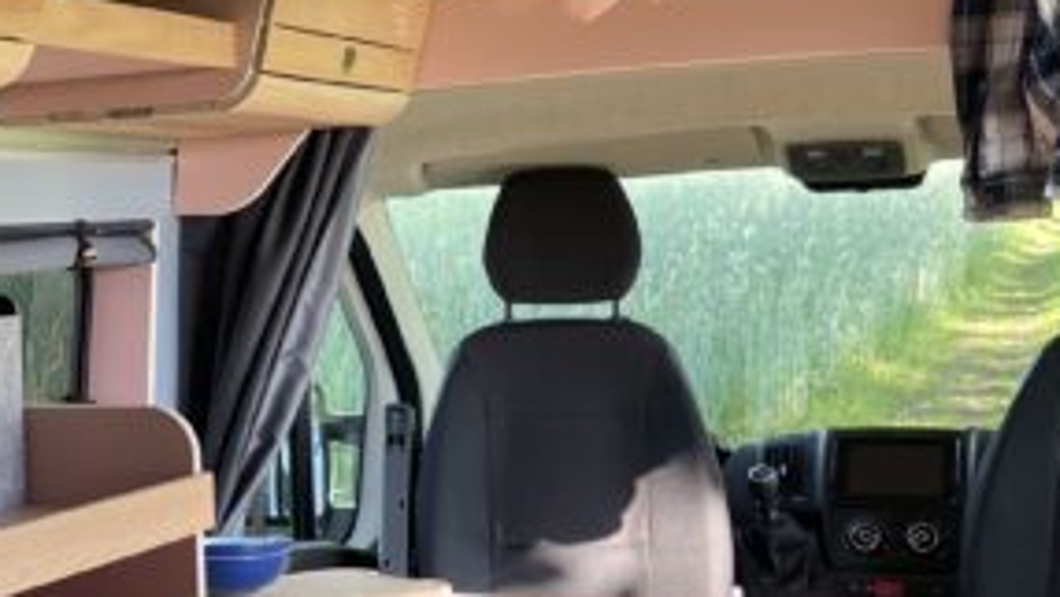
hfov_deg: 27.1
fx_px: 2137
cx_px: 156
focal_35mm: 76
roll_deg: +1.4
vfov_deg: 15.9
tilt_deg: -4.2
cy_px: 311
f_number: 1.6
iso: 50
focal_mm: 4.2
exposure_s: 1/121
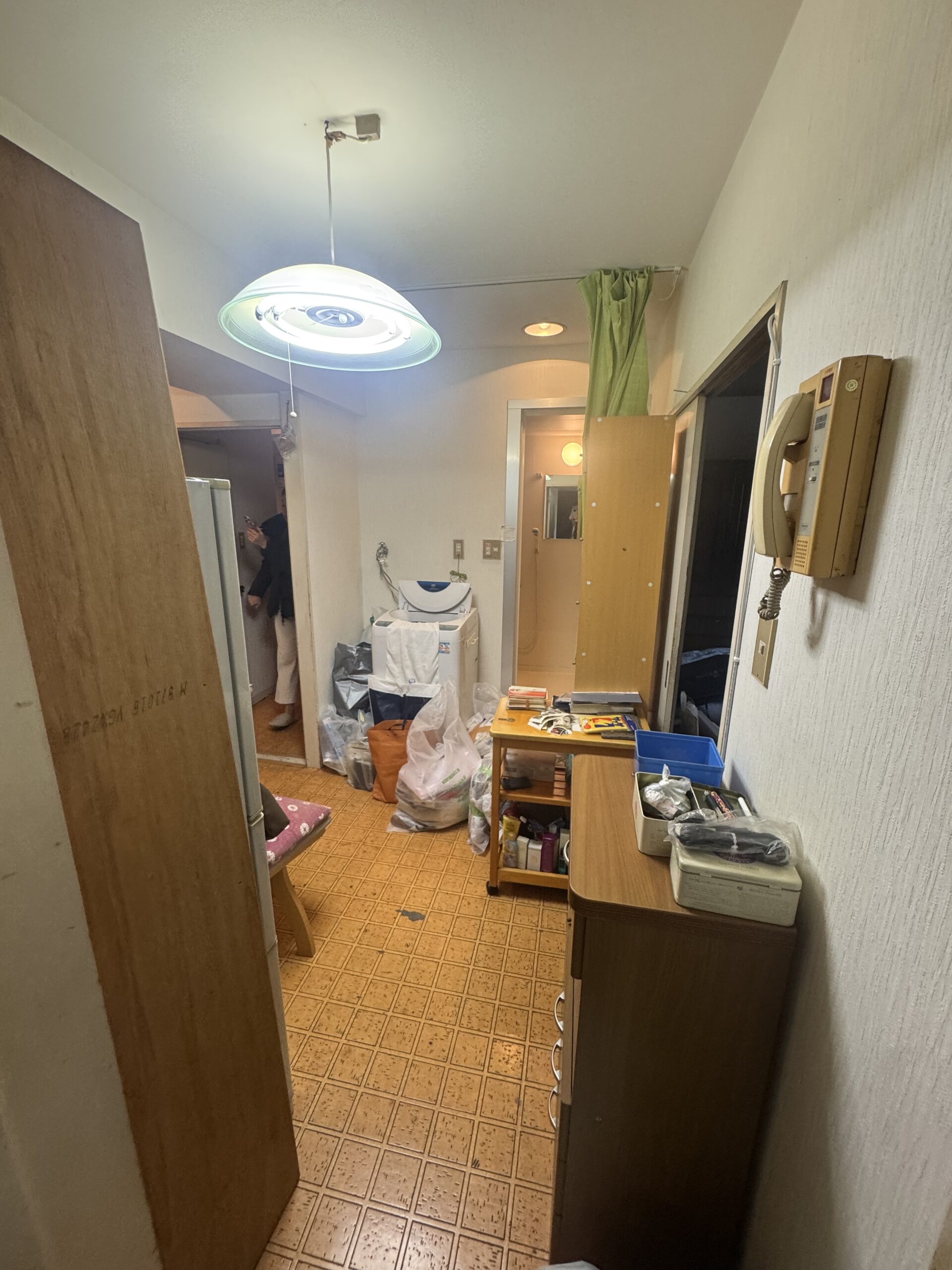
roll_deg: +0.1
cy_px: 635
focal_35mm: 14
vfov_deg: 102.1
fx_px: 513
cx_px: 476
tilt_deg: -11.9
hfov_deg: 85.7
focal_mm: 2.22
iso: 200
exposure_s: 1/100
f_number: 2.2
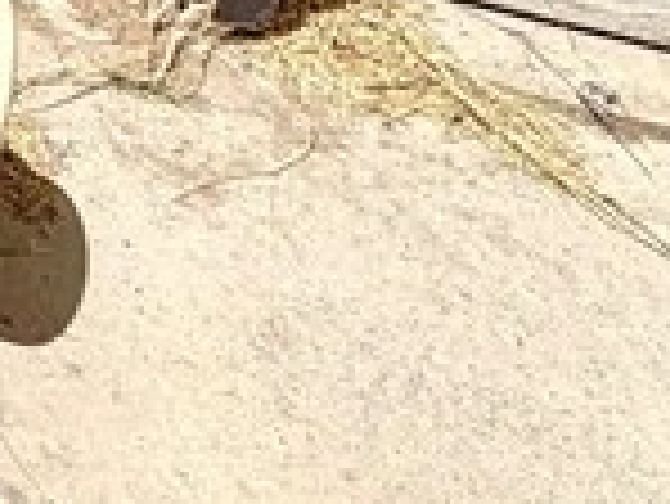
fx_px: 1860
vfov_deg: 13.2
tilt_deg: -30.0
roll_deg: +5.9
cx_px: -1295
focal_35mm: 96
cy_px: -518
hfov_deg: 11.7
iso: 20
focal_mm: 2.22
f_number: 2.2
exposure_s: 1/2092
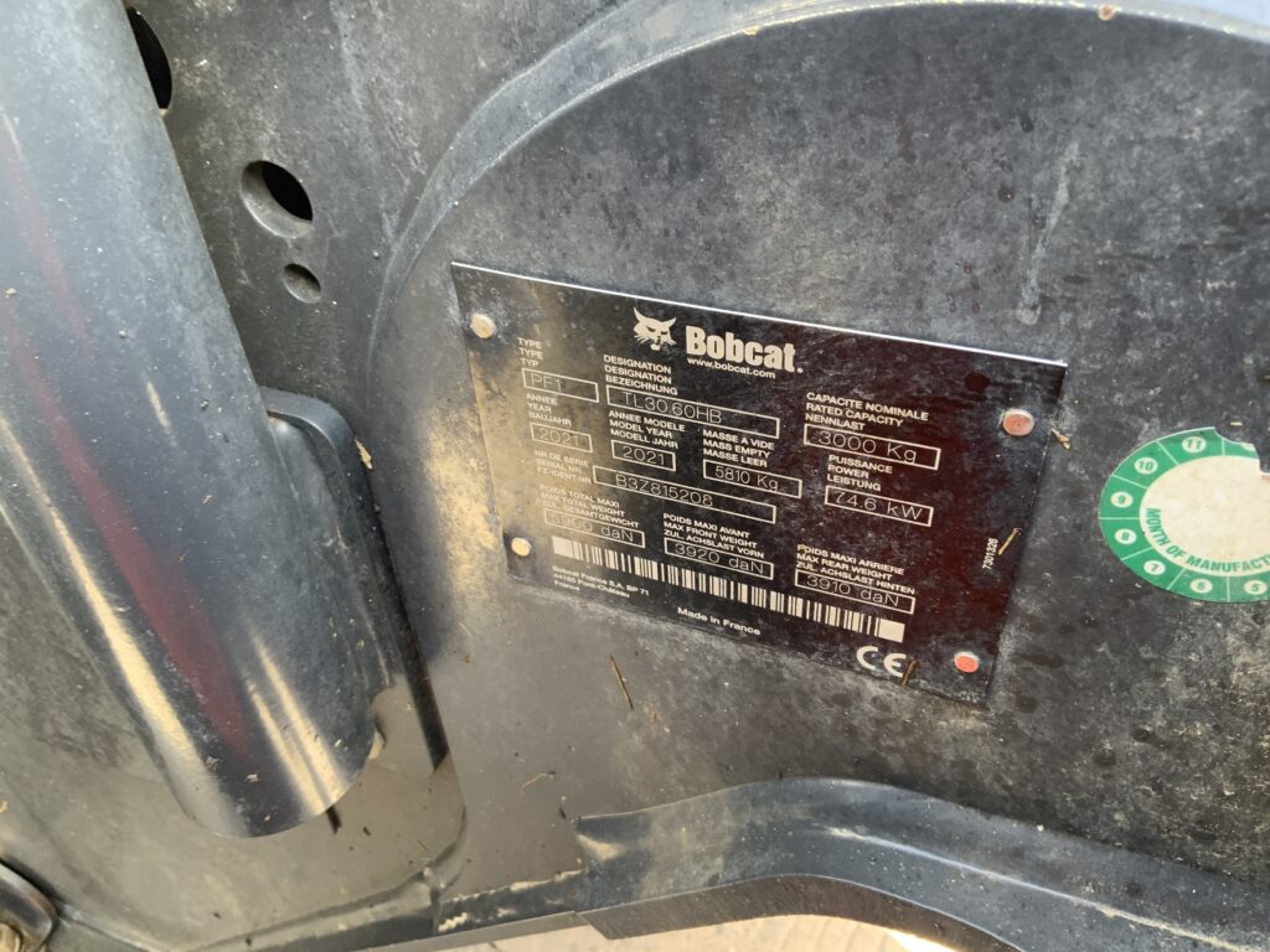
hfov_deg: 61.7
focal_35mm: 29
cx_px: 635
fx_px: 1064
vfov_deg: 48.2
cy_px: 476
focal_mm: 3
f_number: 1.8
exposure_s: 1/60
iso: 64
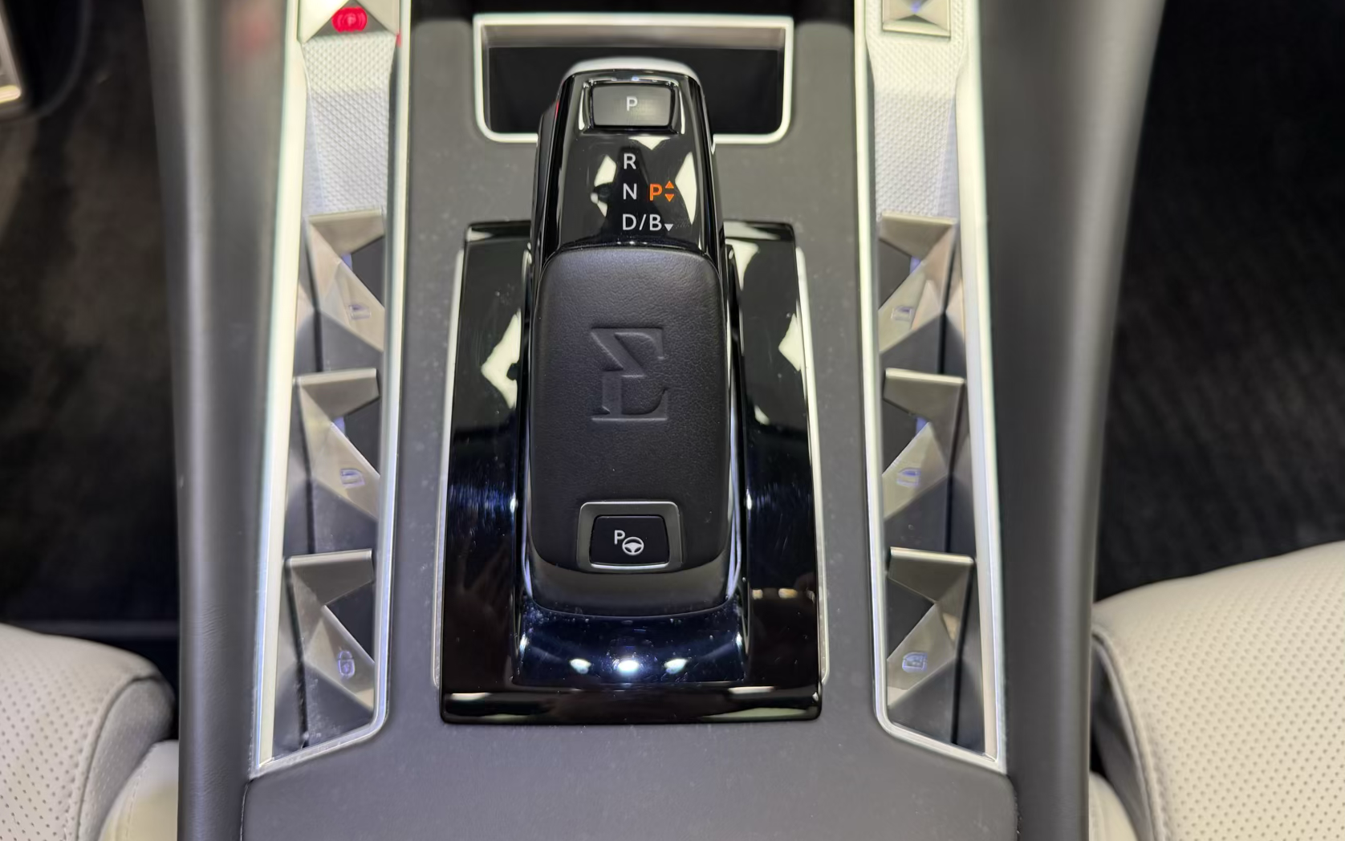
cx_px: 658
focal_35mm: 26
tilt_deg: -60.7
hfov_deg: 70.4
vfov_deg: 47.5
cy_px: 358
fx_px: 953
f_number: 1.78
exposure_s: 1/50
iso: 200
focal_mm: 6.76
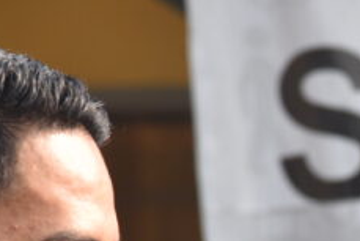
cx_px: 670
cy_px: 423
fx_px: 4693
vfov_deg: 2.9
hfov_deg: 4.3
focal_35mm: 469
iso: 160
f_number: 5
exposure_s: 1/320
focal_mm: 105
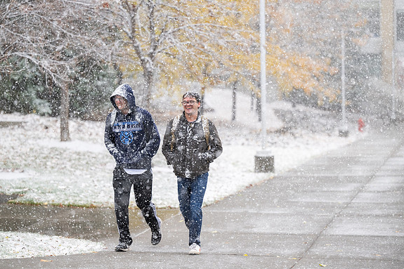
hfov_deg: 18.4
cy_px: 134
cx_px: 203
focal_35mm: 111
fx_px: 1245
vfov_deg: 12.3
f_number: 2.8
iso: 800
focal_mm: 110
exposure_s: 1/800
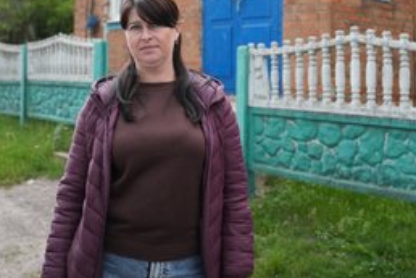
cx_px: 198
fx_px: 520
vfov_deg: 29.3
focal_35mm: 45
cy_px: 64
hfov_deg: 43.6
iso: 800
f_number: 2.8
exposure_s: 1/200
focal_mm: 29
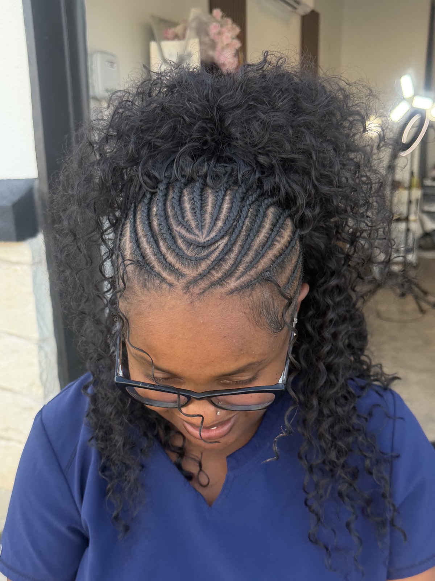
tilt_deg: -17.3
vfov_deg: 71.6
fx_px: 402
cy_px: 290
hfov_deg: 56.8
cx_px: 218
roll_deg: +2.4
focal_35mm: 24
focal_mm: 6.76
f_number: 1.78
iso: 125
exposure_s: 1/205
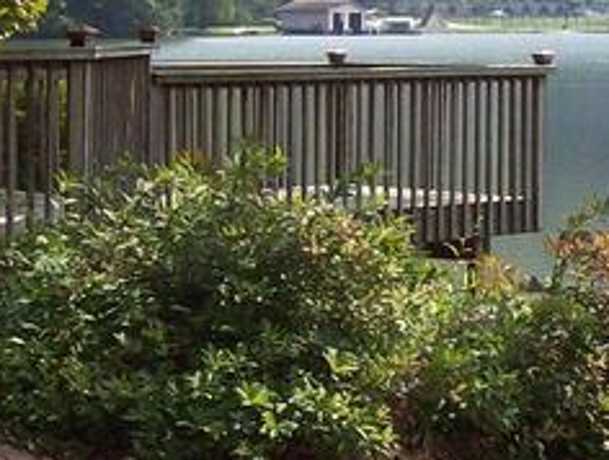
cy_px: 205
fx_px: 2292
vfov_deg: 11.4
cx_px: 446
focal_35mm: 130
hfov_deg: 15.1
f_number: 4.8
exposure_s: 1/355
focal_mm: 6
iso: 80
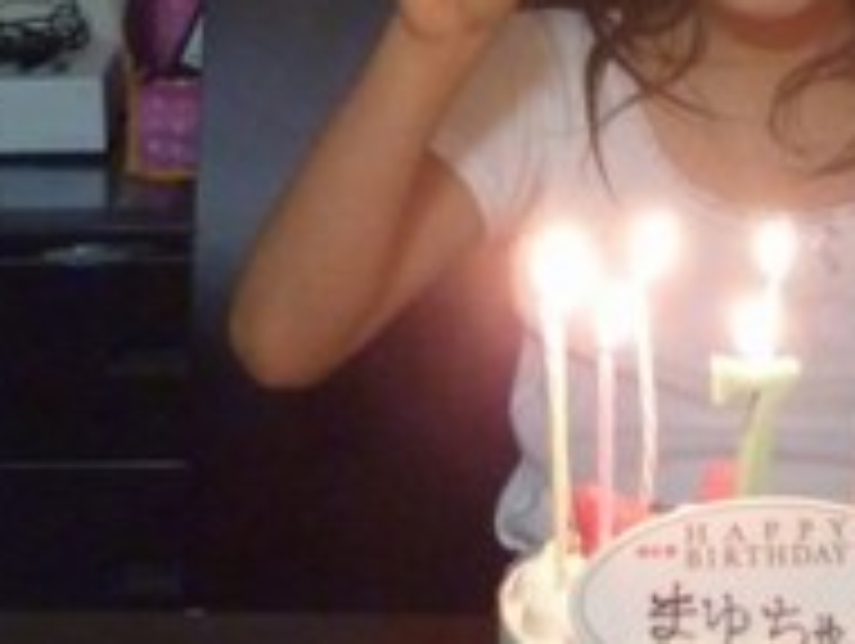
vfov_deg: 14.0
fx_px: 2572
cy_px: -14
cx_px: 693
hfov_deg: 18.7
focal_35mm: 104
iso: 400
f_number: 3.4
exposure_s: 1/8
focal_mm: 5
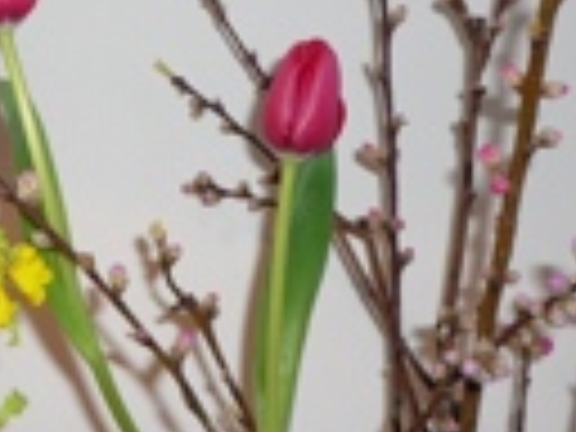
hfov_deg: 23.1
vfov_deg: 17.7
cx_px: 79
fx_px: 1381
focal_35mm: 83
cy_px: 153
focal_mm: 4.4
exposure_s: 1/30
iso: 100
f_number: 2.8
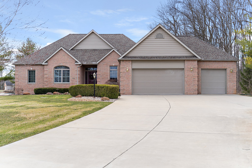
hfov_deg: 54.4
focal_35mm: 35
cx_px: 126
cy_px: 84
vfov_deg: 37.8
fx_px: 245
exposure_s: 1/2500
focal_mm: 35
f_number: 2.8
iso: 400
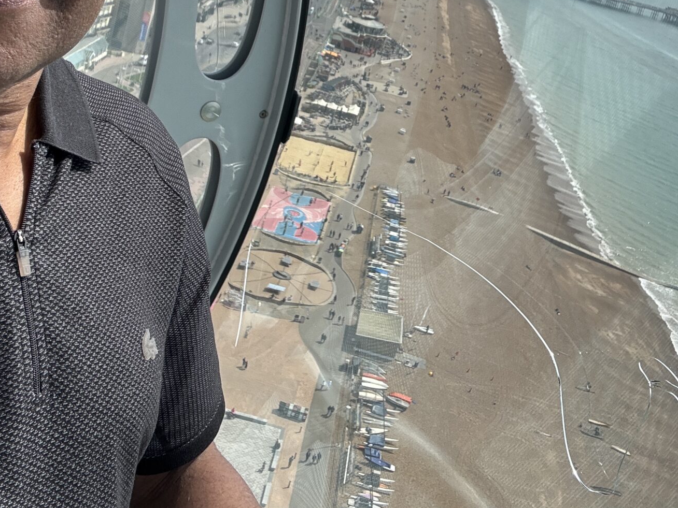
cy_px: 50
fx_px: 881
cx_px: 404
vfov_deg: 30.7
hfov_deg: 41.9
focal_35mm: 45
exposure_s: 1/711
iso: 25
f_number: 1.9
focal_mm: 2.69
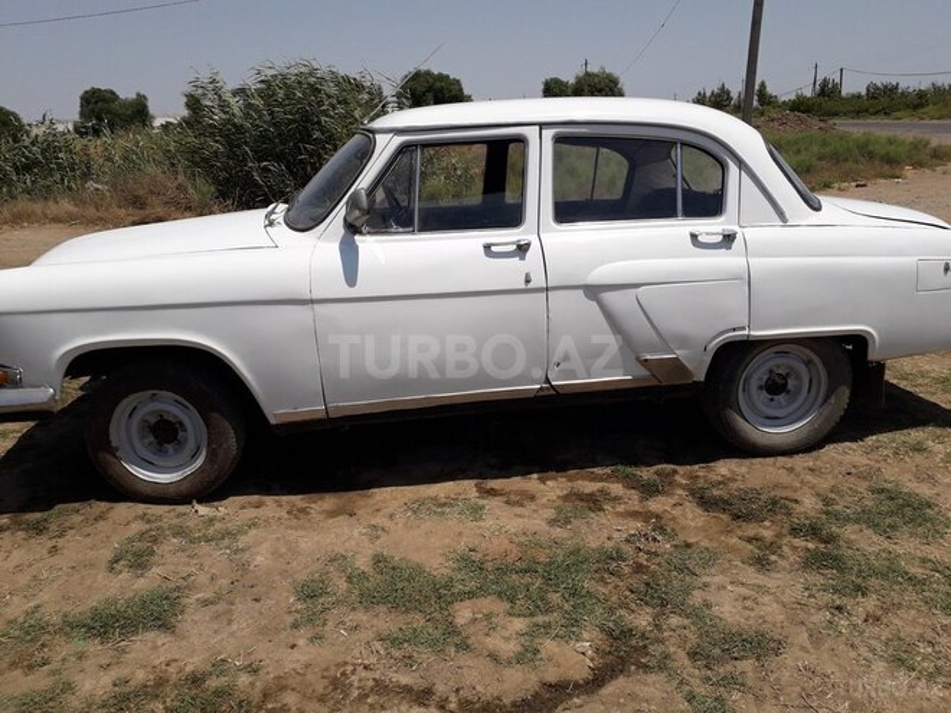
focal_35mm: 27
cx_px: 476
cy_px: 356
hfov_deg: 65.3
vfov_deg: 51.4
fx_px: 742
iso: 40
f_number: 1.9
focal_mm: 3.6
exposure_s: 1/3268
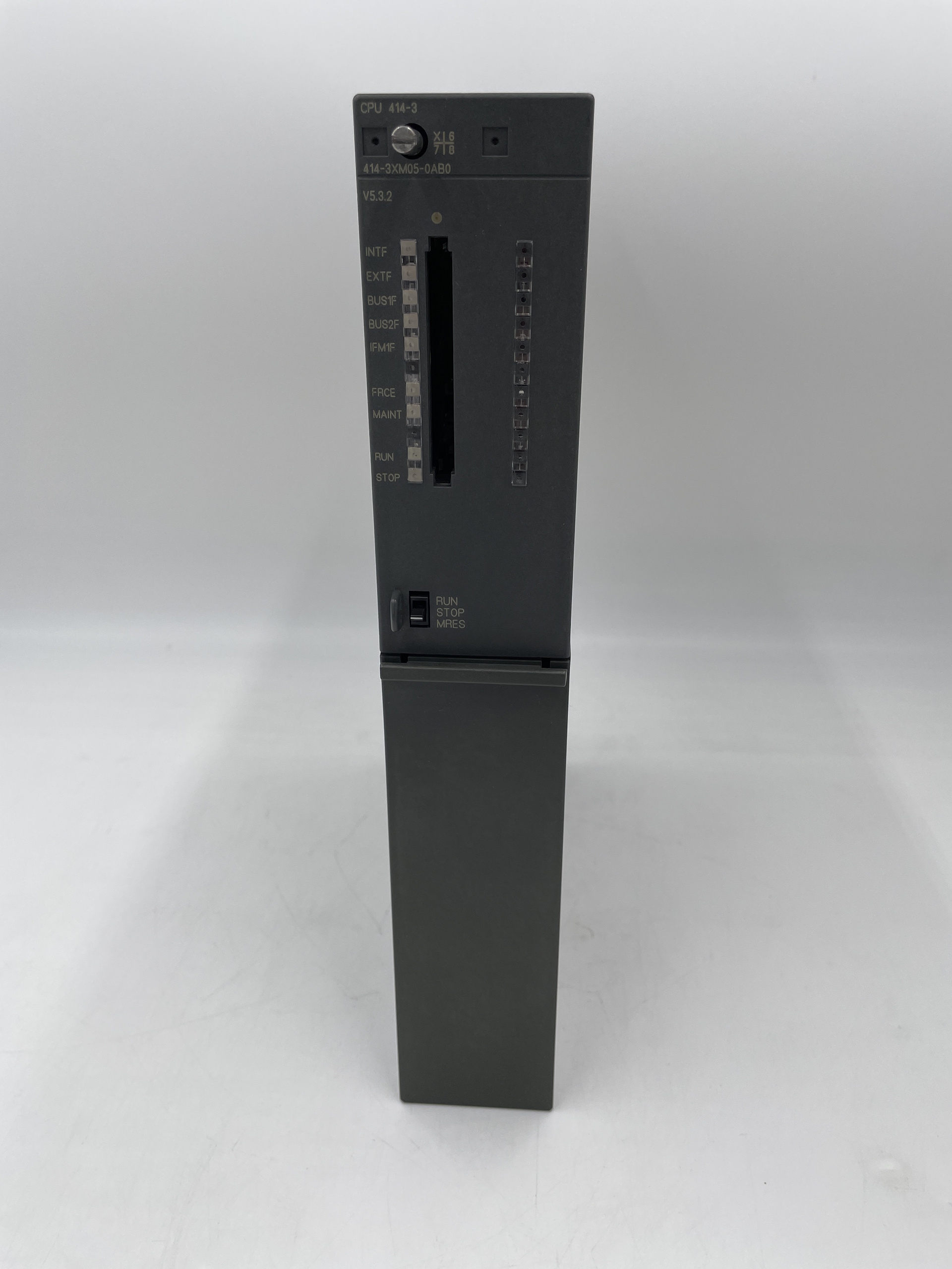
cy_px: 634
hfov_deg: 53.1
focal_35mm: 26
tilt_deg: -23.8
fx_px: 953
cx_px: 476
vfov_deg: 67.3
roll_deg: -0.7
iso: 32
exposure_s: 1/535
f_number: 1.6
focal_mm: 4.2
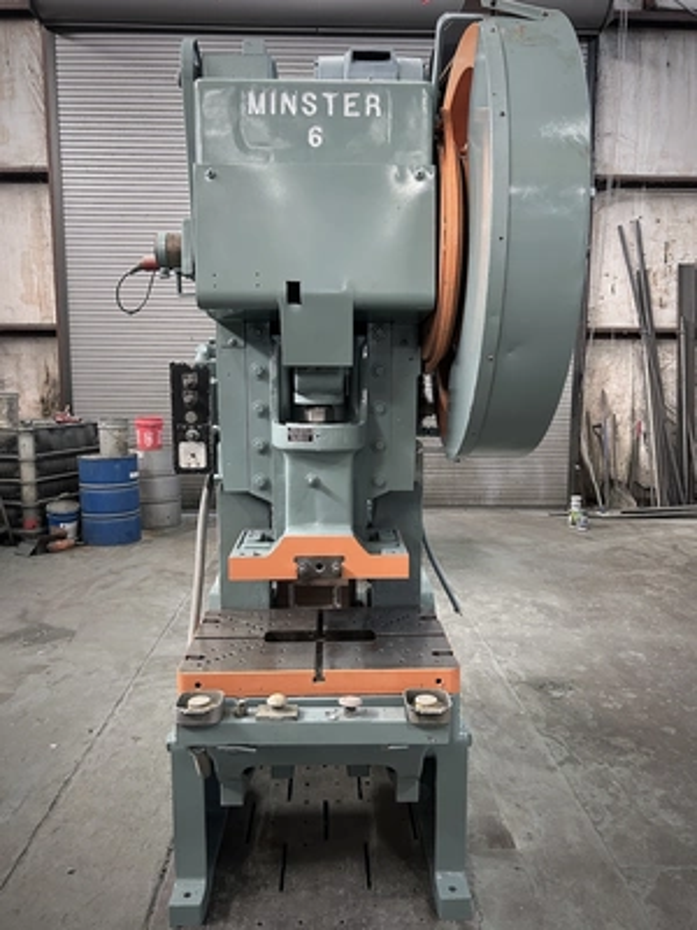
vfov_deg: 67.3
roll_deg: -1.3
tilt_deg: -6.9
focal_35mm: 26
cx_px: 348
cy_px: 465
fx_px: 698
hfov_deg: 53.1
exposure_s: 1/60
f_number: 1.5
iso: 320
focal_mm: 5.7
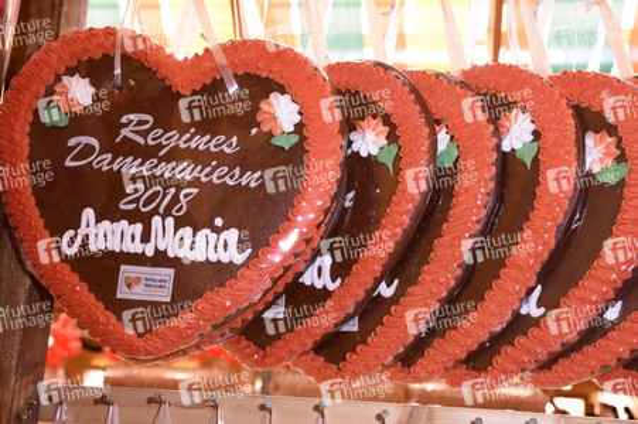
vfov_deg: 26.4
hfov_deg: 38.9
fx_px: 903
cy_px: 212
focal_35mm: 51
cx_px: 319
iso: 1600
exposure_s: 1/60
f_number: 6.3
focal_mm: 34
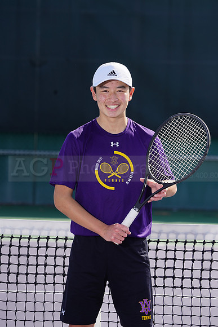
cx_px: 109
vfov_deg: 7.6
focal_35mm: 271
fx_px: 2460
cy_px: 164
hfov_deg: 5.1
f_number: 8
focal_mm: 271
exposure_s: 1/250
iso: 100
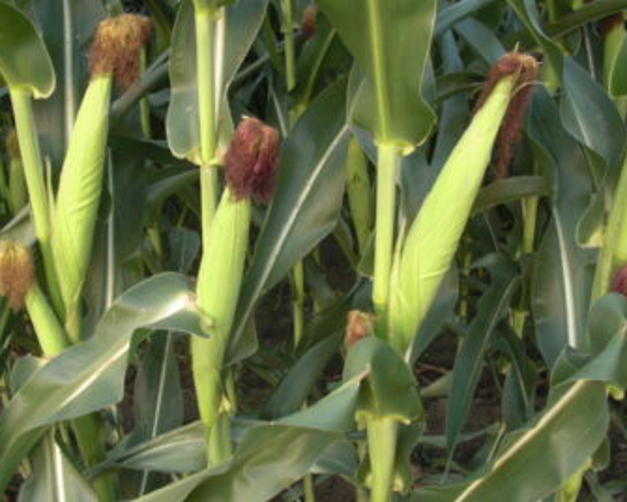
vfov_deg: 35.7
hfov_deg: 43.8
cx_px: 288
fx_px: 779
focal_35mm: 42
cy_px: 247
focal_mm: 6.3
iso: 200
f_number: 2.8
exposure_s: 1/80
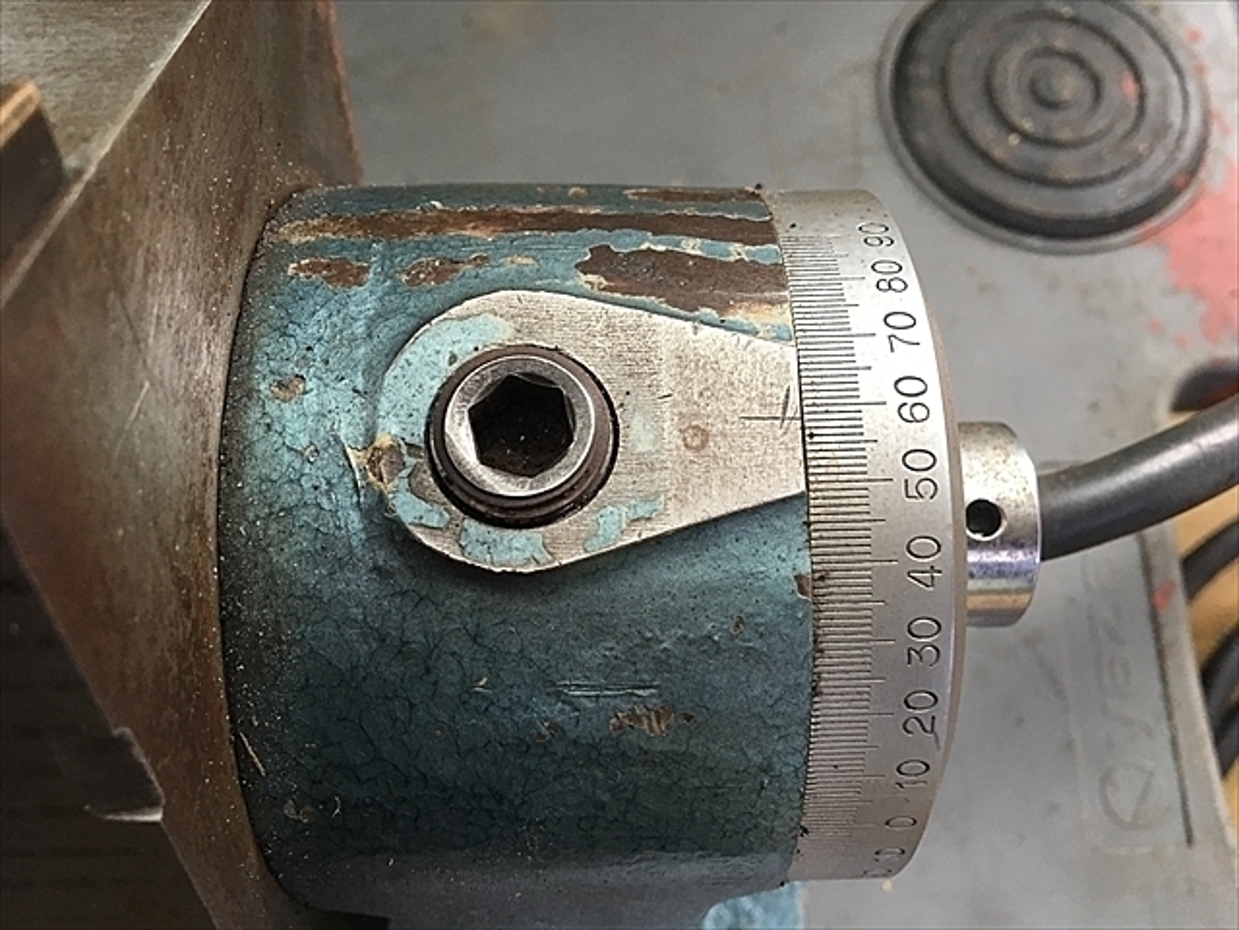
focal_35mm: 29
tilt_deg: -73.1
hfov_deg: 61.7
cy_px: 465
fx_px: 1038
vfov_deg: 48.2
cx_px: 620
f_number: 2.2
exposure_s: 1/30
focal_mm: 4.15
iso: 100
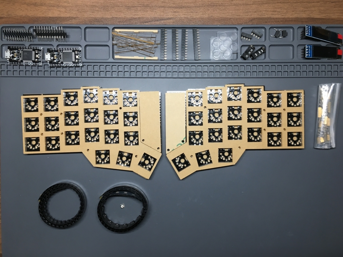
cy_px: 128
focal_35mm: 29
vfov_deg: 48.2
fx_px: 287
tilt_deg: -89.6
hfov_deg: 61.7
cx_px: 172
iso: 25
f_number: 2.2
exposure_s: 1/40
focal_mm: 4.15
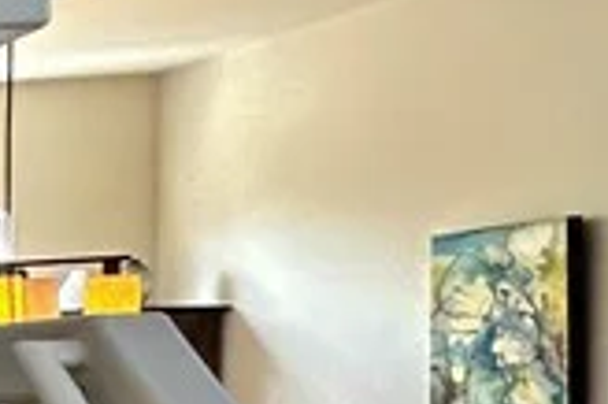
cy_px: 448
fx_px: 1535
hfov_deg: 12.4
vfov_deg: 14.6
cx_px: -1097
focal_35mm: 91
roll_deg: +0.7
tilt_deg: -0.7
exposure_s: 1/120
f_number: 2.2
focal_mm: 2.22
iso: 200
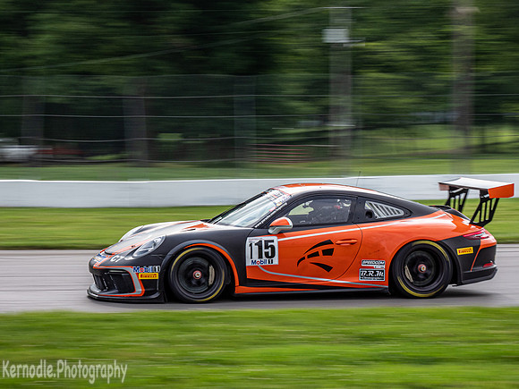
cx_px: 260
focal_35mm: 122
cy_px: 194
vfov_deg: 12.1
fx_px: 1829
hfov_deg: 16.1
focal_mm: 61
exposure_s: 1/125
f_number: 11
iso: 200
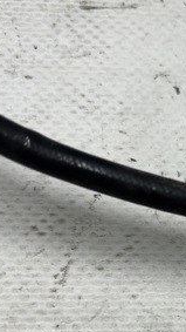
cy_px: 262
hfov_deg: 16.9
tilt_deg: -67.6
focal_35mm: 64
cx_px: 284
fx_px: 562
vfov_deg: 32.0
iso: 64
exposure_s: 1/100
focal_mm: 5.7
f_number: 1.5
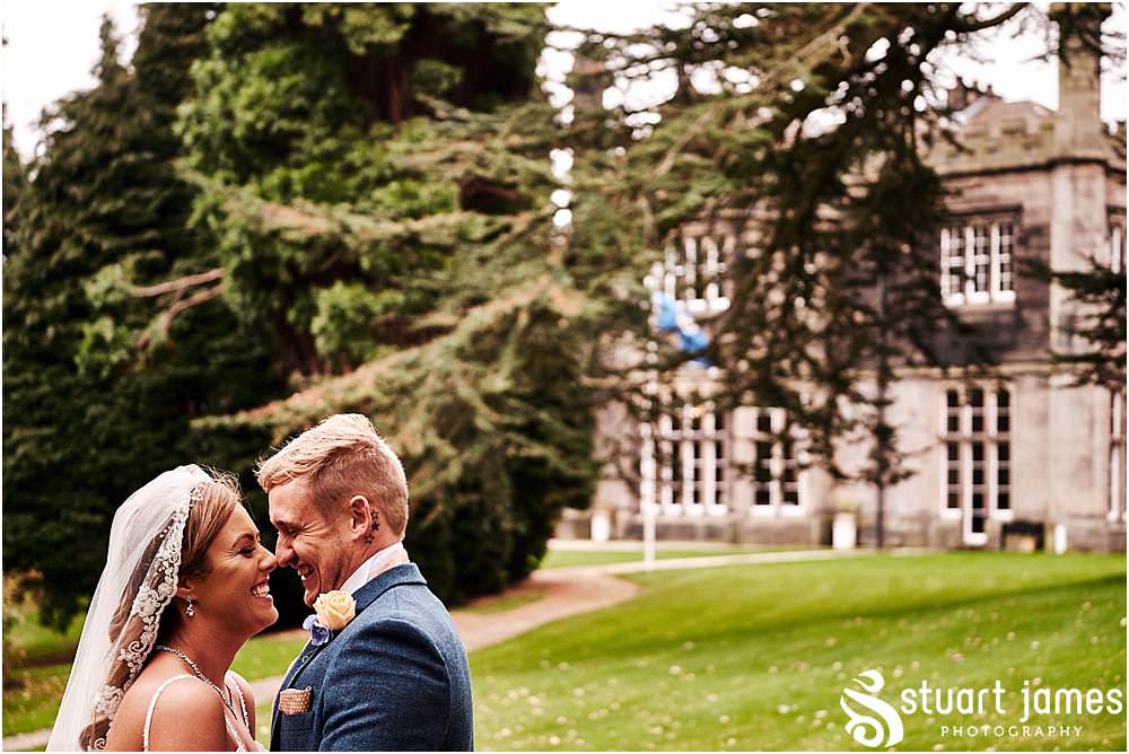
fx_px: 2353
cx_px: 564
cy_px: 377
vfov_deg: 18.2
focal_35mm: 75
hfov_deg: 27.0
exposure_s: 1/400
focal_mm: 50
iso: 400
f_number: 2.8
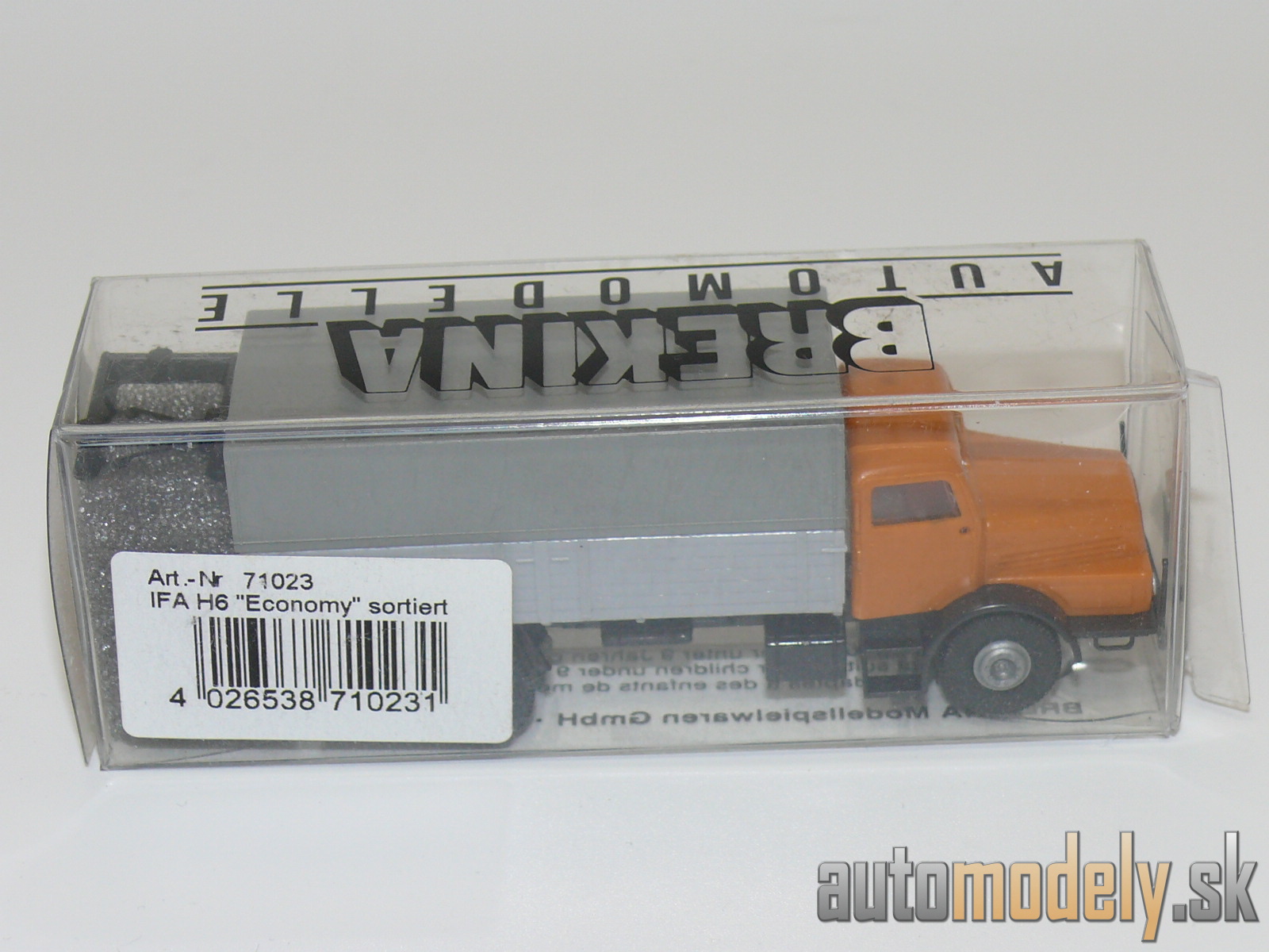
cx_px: 634
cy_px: 476
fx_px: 3556
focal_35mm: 97
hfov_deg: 20.2
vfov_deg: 15.2
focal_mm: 13.1
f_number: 4
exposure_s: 1/30
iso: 100
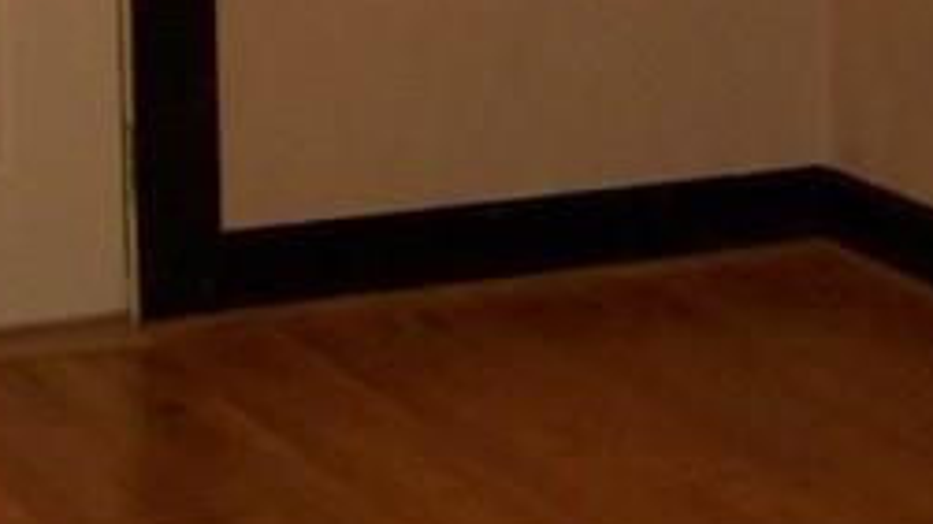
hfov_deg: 13.3
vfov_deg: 7.2
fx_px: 3957
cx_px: 900
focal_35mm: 160
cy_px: -613
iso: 200
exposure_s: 1/30
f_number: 2.8
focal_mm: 5.85
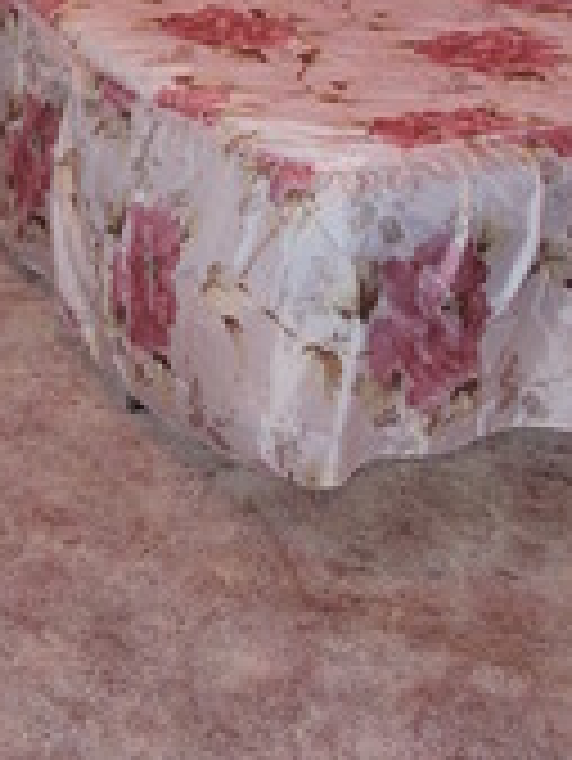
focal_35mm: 68
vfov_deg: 26.1
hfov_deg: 20.1
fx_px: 1496
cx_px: -144
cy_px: -99
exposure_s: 1/30
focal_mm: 4.3
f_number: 3.3
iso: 200
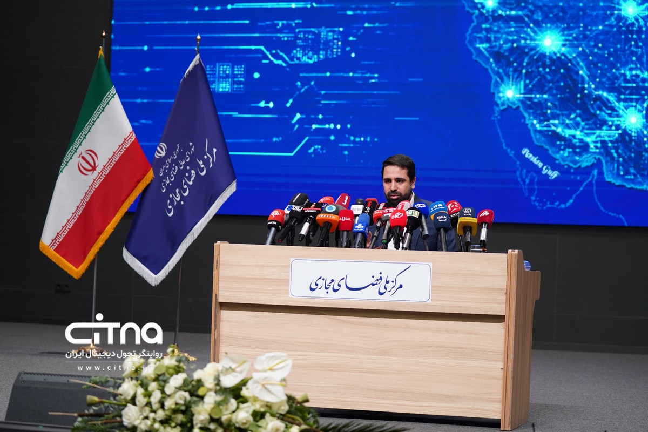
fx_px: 1548
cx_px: 324
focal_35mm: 86
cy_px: 216
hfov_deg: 23.6
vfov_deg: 15.9
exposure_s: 1/160
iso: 1250
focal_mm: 86
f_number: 2.8
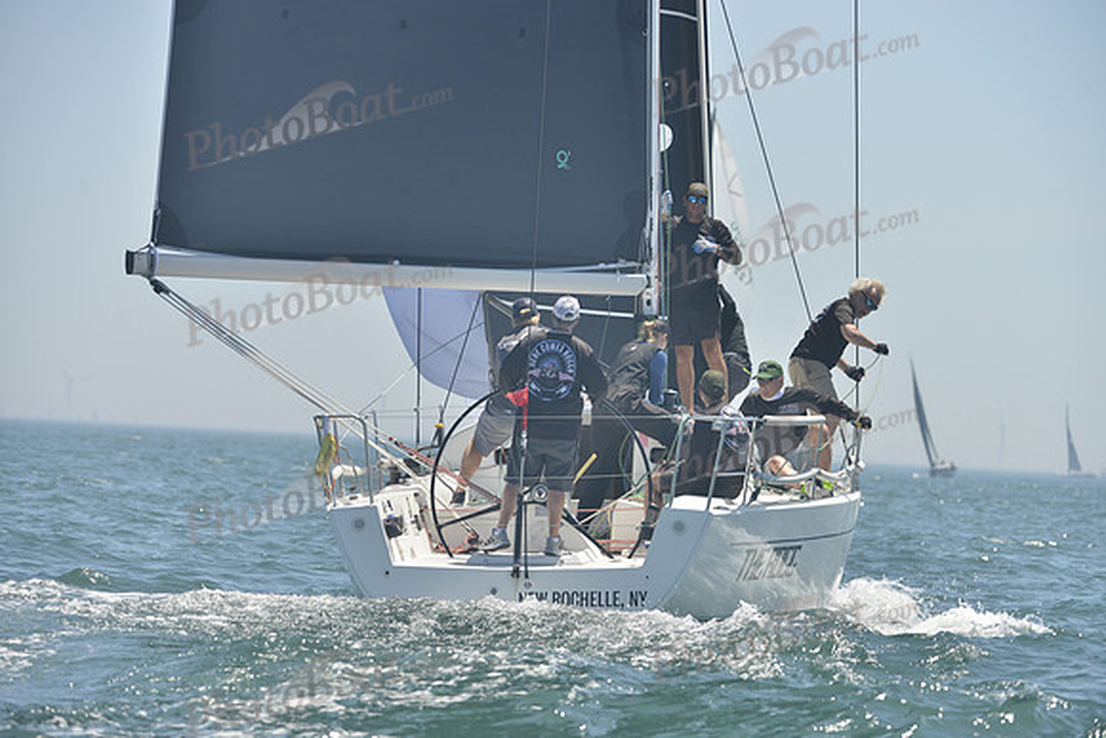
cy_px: 369
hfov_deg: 9.8
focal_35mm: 210
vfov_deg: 6.5
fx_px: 6453
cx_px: 553
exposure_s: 1/1000
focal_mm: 210
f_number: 5.6
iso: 280
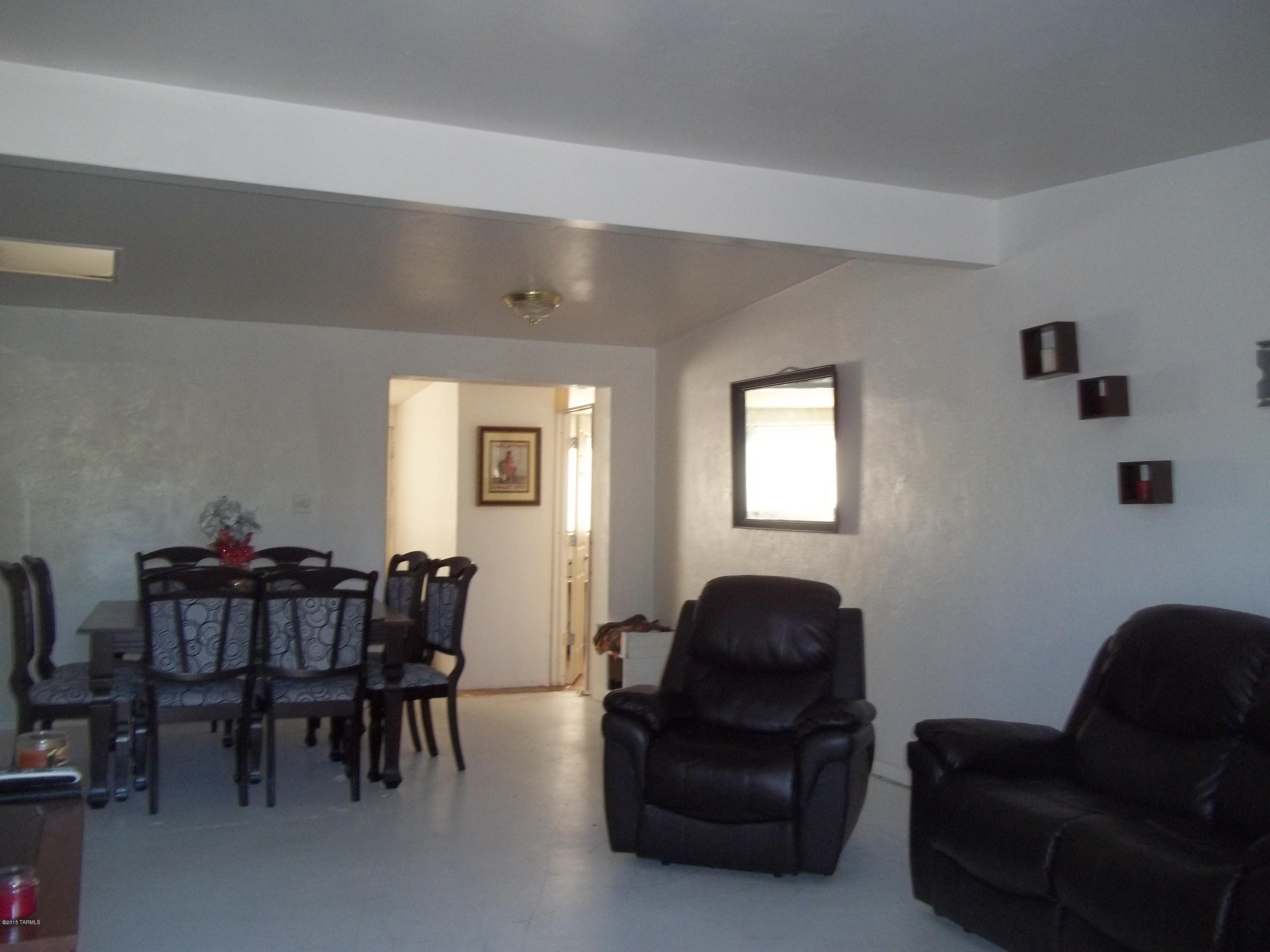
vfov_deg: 44.2
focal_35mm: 32
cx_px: 635
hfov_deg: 56.8
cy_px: 476
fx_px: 1174
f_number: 2.9
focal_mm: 5.7
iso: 160
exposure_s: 1/40
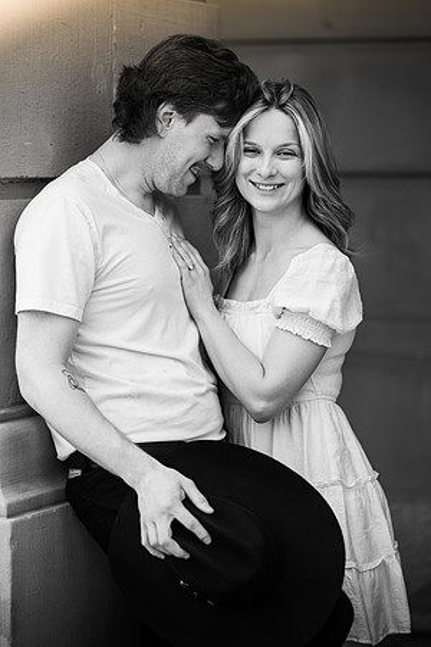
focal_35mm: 116
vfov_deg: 17.6
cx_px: 216
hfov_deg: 11.8
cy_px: 324
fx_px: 2083
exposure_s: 1/640
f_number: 2.8
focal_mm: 116
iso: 100
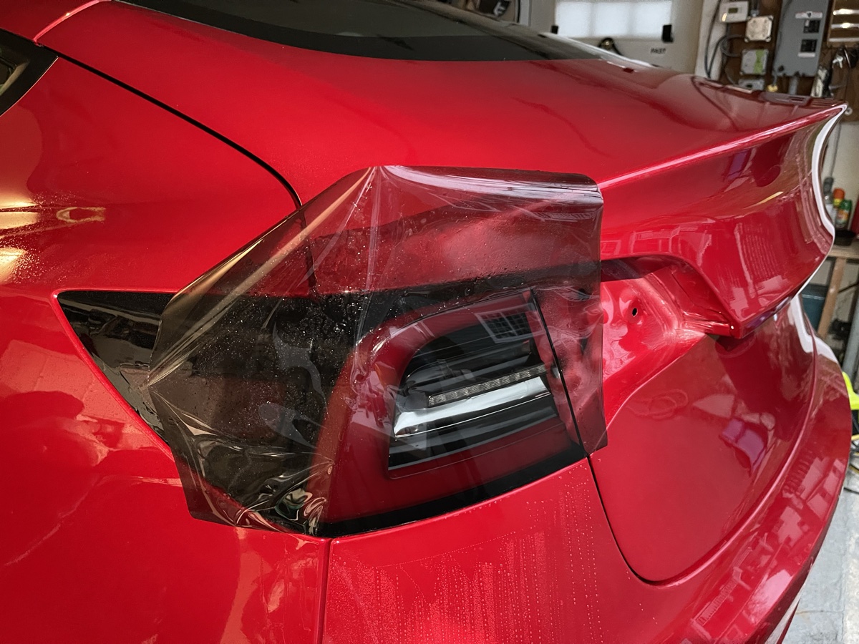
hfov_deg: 67.3
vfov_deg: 53.1
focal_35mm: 26
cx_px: 430
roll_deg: +0.9
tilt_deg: -21.3
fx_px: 645
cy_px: 322
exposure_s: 1/30
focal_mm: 5.1
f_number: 1.6
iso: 800
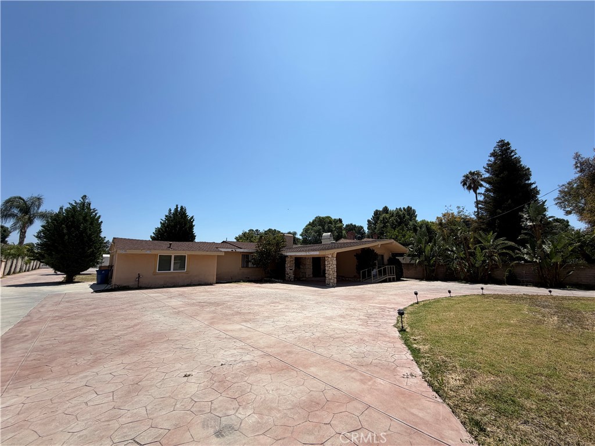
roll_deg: +0.1
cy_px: 223
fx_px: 241
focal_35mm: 14
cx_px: 298
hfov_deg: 102.1
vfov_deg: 85.7
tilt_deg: +8.9
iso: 20
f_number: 2.2
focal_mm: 2.22
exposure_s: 1/1431
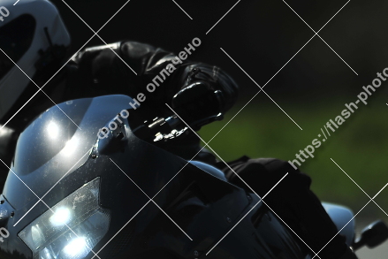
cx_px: 172
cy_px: 213
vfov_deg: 1.9
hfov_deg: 2.8
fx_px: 7848
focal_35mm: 728
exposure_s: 1/8000
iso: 100
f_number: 2.8
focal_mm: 400
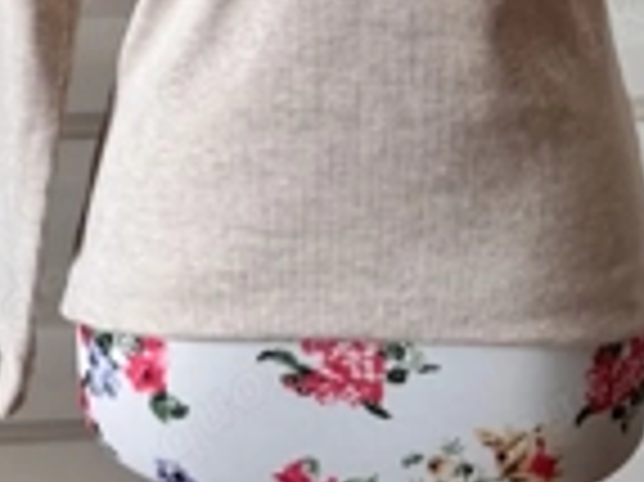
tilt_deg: -3.8
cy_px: -293
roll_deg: -0.2
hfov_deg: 28.9
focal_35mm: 67
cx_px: 383
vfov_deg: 18.7
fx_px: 1245
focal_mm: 6.76
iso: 250
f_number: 1.78
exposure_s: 1/60
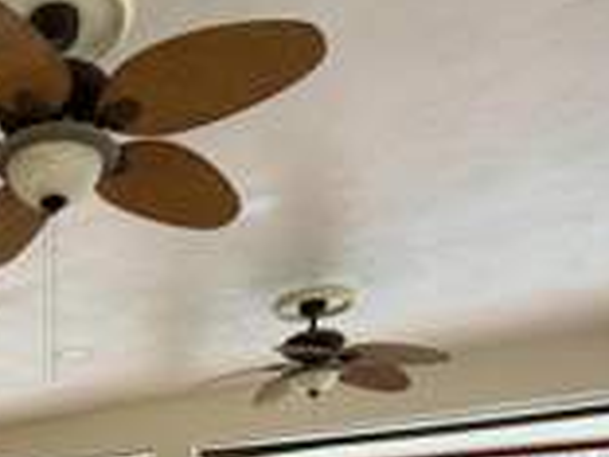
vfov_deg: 27.3
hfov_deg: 37.9
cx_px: -31
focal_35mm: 43
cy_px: 615
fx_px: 756
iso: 40
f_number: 2.2
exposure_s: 1/138
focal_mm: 2.22
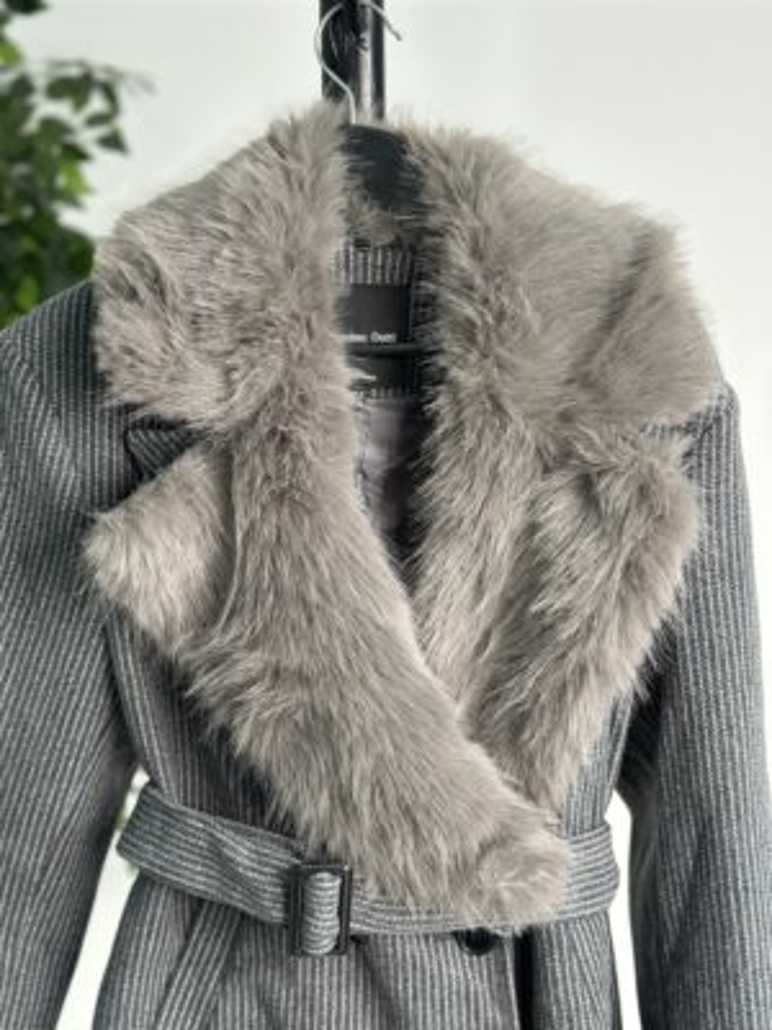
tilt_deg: -8.2
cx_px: 386
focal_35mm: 48
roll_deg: -0.1
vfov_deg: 39.7
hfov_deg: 30.3
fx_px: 1427
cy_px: 515
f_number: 1.78
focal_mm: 6.86
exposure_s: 1/50
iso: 125
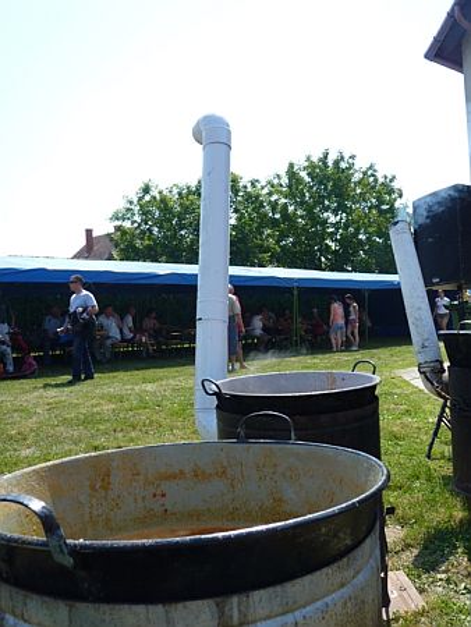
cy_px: 314
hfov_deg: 43.0
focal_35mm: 33
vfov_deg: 55.3
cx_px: 236
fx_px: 598
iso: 80
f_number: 3.2
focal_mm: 5.9
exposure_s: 1/640
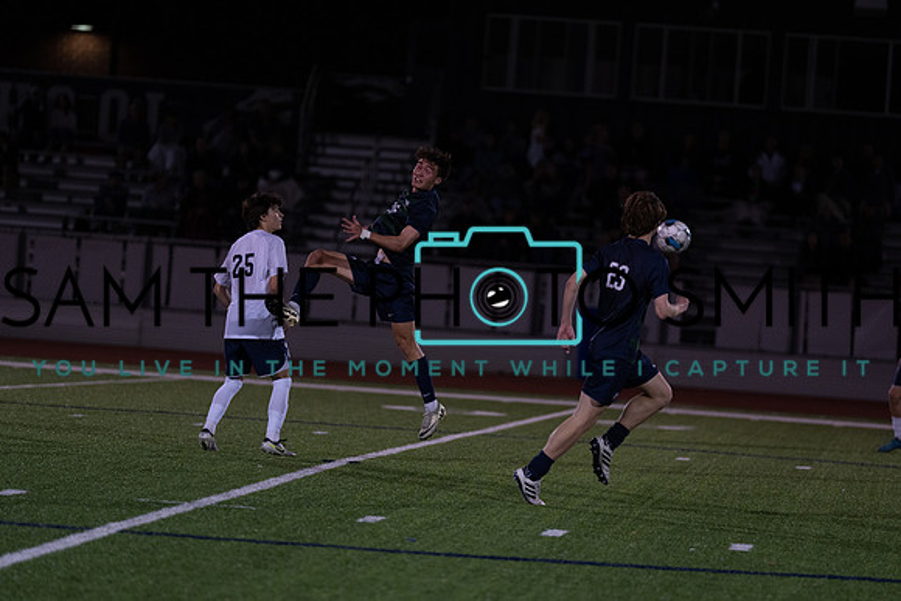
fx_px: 5006
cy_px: 300
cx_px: 450
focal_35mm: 200
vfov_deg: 6.9
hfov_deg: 10.3
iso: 2000
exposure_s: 1/1000
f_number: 2.8
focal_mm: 200
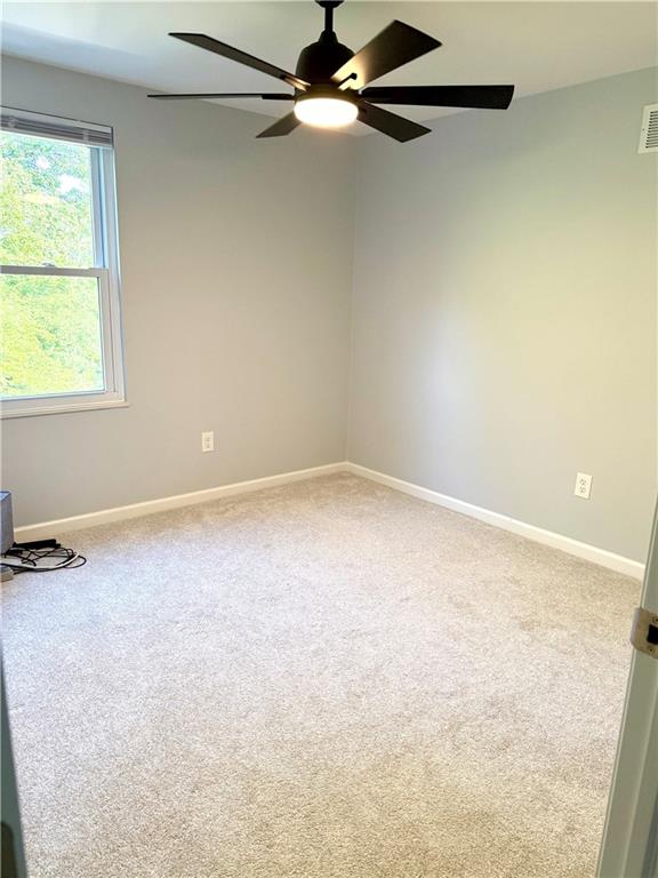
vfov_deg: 71.6
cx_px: 329
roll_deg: -2.1
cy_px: 439
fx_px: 608
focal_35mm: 24
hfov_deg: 56.8
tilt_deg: -13.8
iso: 200
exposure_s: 1/130
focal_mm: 6.76
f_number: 1.78
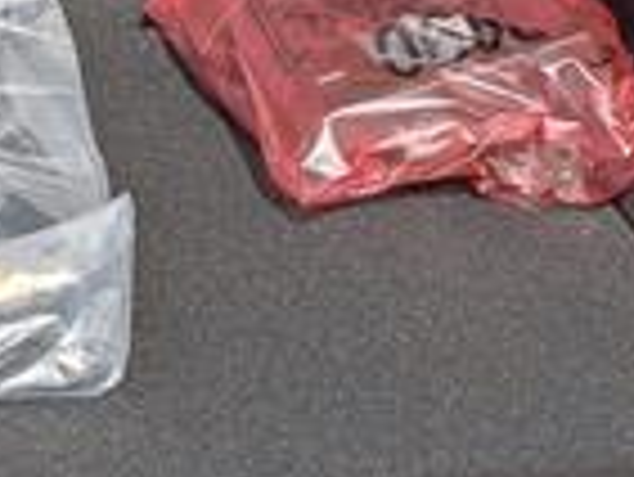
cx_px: -252
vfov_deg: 6.6
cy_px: -342
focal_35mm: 222
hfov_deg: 8.7
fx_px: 4069
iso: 21
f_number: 1.68
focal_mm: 6.9
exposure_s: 1/1000
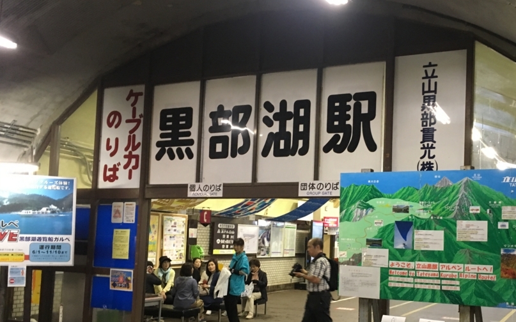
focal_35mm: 39
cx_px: 327
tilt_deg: +3.3
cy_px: 209
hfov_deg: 49.8
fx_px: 548
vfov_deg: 32.5
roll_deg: -1.7
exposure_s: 1/24
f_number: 2.2
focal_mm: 4.15
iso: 200
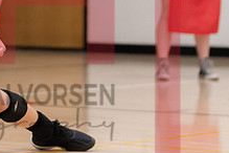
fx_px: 2080
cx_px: 27
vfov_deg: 4.2
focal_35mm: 327
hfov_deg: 6.3
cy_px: -114
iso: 800
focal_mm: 50
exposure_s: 1/1600
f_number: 1.2
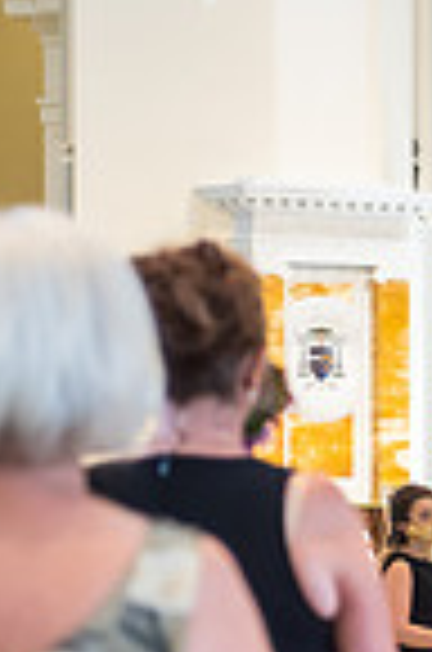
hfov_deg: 4.7
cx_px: 1025
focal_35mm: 284
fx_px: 5136
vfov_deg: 7.3
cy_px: 506
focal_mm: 70
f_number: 2.8
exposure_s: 1/200
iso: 1000
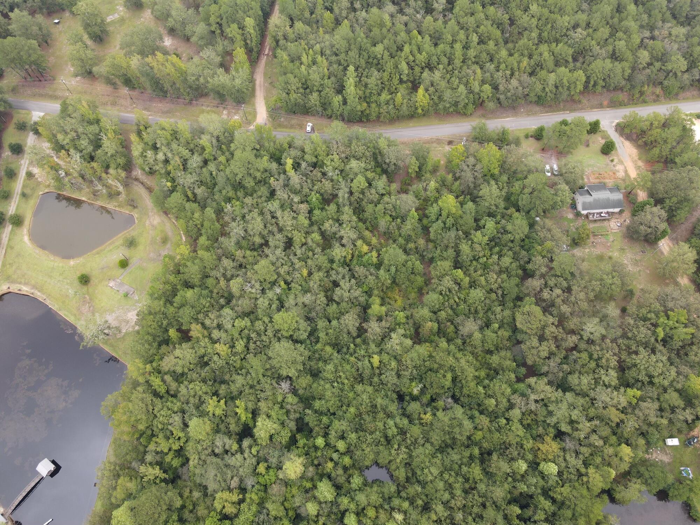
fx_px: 485
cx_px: 350
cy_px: 262
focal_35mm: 24
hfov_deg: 71.6
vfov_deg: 56.8
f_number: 2.8
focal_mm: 4.5
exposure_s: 1/50
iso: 100
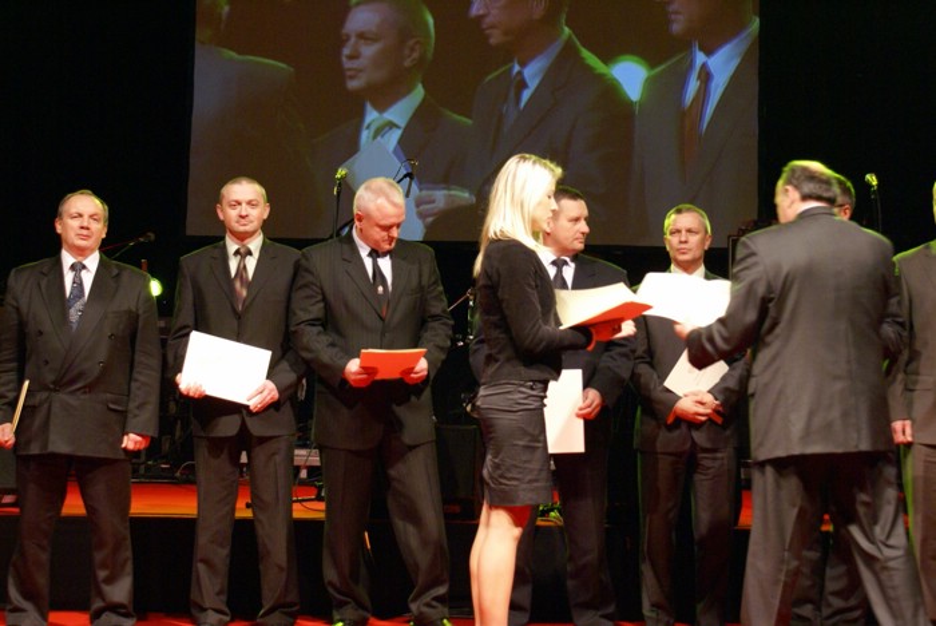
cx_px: 468
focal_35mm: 75
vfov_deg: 18.2
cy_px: 313
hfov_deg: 27.0
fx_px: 1952
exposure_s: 1/40
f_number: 5.6
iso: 800
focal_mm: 50
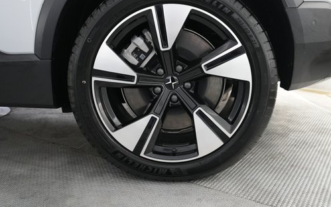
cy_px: 74
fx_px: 307
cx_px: 171
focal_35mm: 34
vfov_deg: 37.0
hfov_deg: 56.7
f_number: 2.8
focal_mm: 26
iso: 4000
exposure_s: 1/160
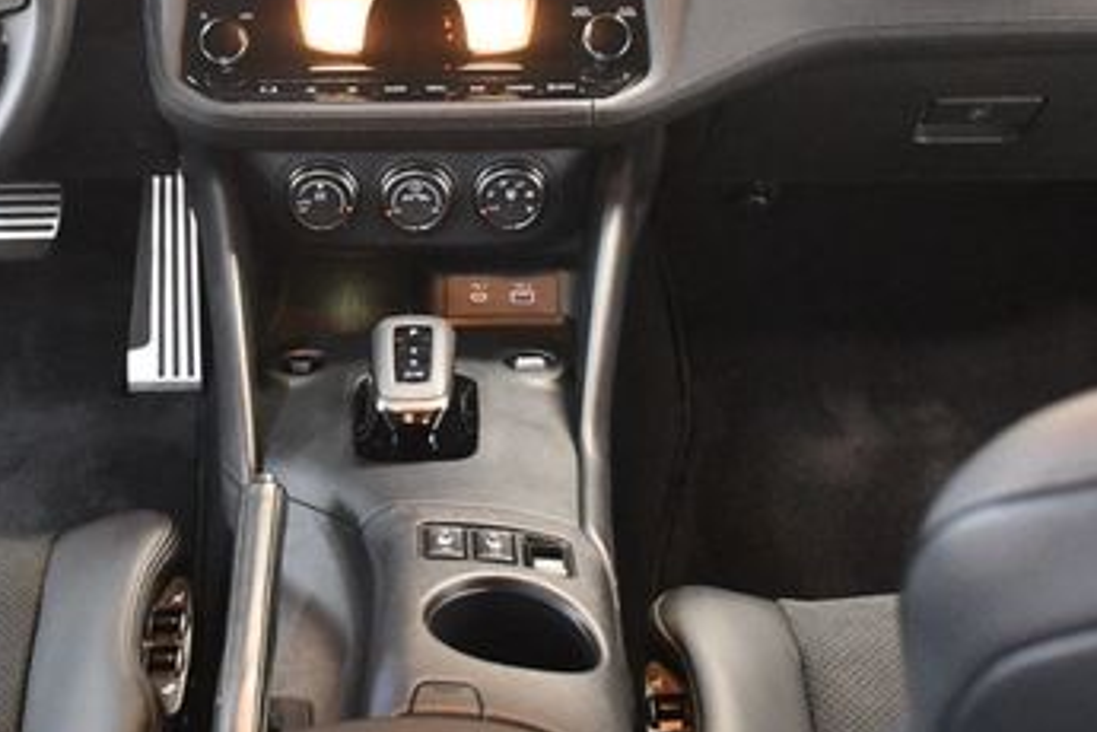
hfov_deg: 31.7
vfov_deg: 21.5
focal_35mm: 63
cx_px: 391
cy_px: 271
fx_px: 1920
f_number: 3.8
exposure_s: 1/60
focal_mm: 23
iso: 8000
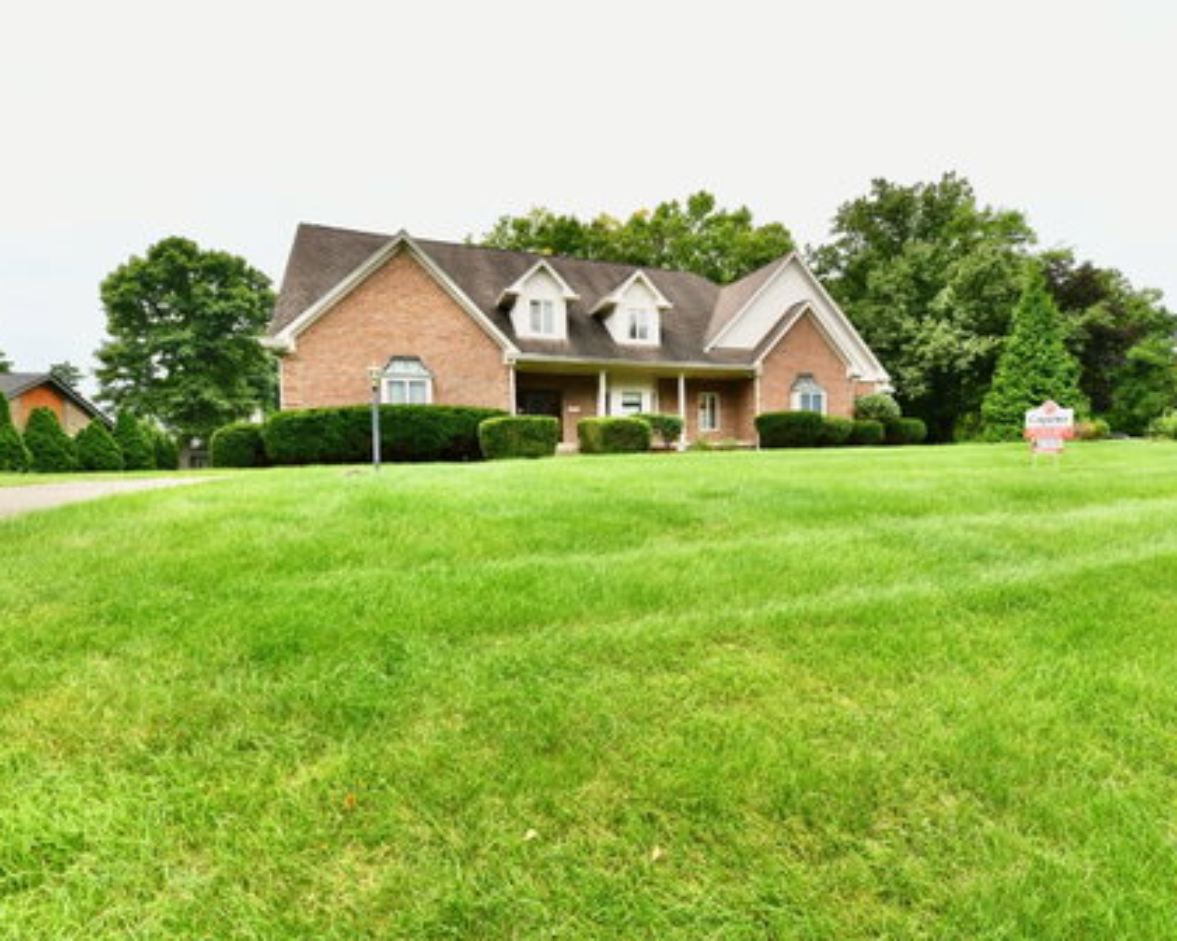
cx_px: 633
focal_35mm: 16
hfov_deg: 92.9
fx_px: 557
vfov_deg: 80.4
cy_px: 475
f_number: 9
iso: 640
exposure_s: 1/320
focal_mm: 14
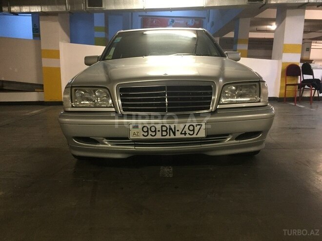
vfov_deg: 48.2
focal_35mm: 29
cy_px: 120
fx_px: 270
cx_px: 161
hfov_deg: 61.7
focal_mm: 4.15
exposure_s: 1/25
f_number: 2.2
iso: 250
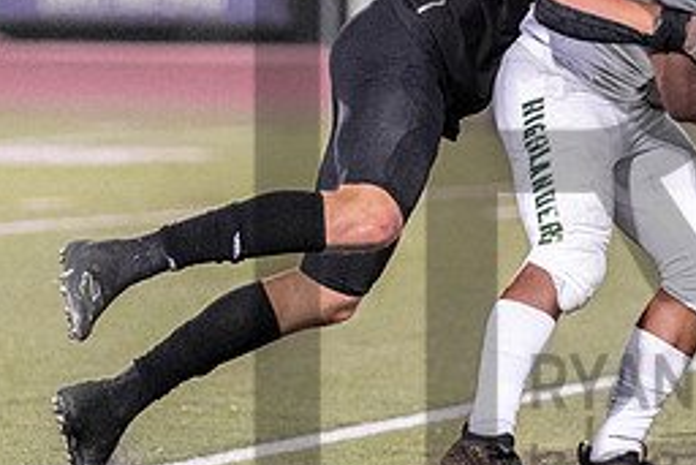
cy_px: 93
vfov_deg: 2.8
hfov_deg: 4.2
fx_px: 9459
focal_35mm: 489
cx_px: 467
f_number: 2.8
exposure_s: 1/800
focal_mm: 156
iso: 6400
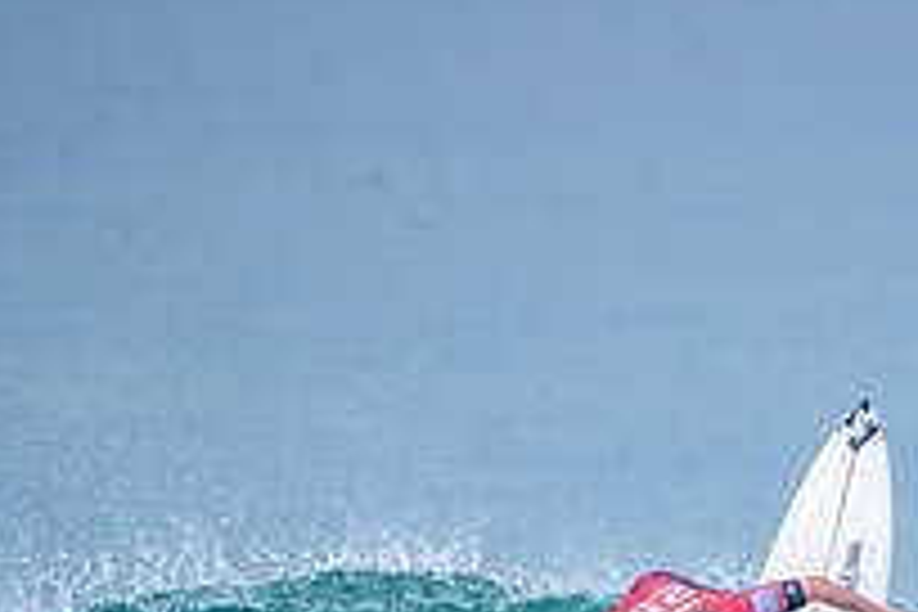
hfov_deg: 1.5
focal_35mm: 1419
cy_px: 740
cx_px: 752
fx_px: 36182
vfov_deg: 1.0
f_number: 5.6
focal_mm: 500
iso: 320
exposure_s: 1/2000
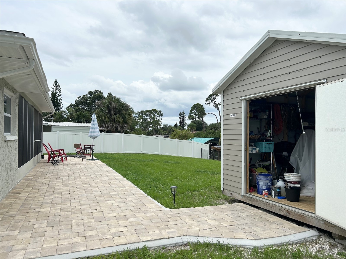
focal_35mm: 26
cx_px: 173
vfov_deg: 53.1
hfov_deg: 67.3
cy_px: 130
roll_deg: +0.3
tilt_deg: +1.7
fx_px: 260
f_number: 1.5
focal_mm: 5.7
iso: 50
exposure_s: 1/7463
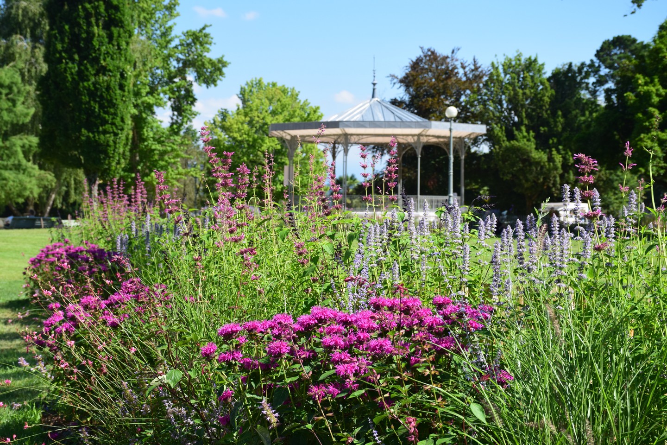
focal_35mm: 78
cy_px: 222
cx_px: 334
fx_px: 1445
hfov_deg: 26.0
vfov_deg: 17.5
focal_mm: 52
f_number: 9
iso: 400
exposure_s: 1/125
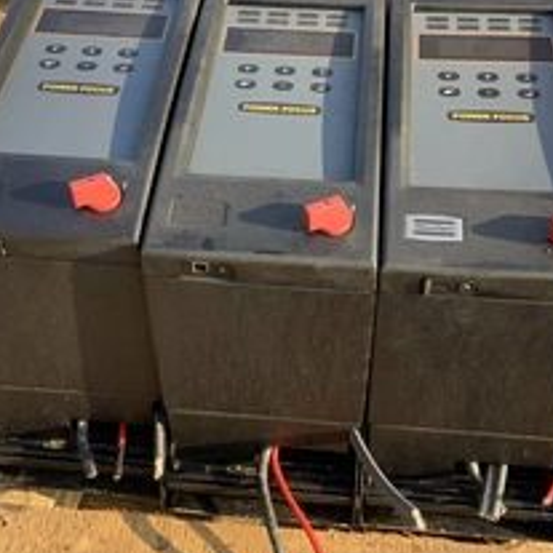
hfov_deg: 32.2
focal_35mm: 53
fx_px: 958
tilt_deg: -47.9
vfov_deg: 32.2
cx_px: 270
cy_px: 267
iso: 25
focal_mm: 3.3
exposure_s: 1/174
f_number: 2.4
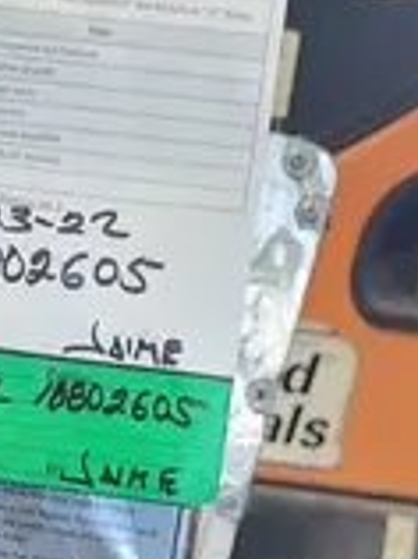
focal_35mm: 121
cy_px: 1229
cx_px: 128
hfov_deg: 12.2
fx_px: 1953
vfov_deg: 13.3
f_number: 1.8
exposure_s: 1/120
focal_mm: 5.4
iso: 320
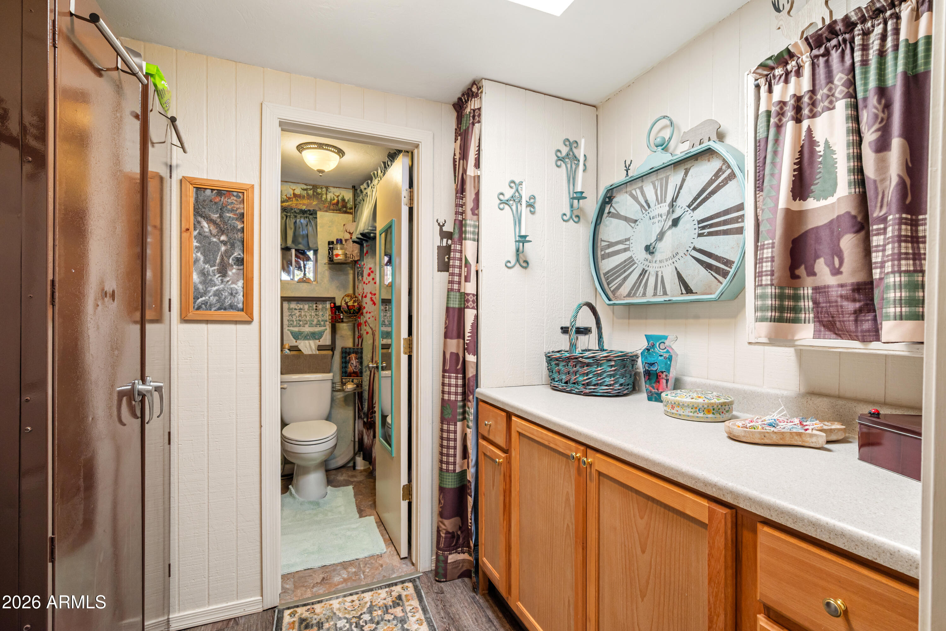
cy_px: 316
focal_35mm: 16
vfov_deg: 72.1
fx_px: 434
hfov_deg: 95.0
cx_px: 473
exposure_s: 1/6
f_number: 9
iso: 400
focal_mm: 16.5
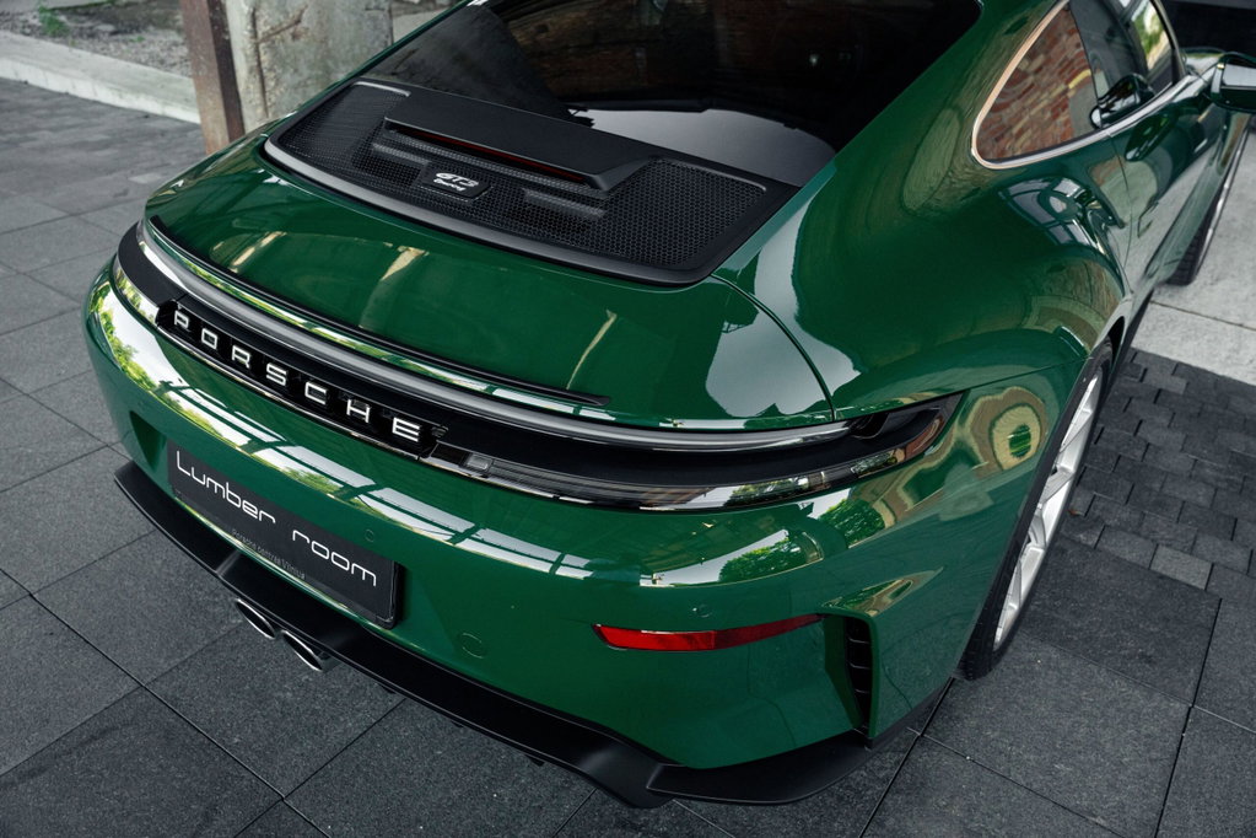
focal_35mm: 29
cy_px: 419
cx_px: 628
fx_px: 998
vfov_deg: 45.5
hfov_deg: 64.4
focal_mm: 28.6
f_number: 5
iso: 1600
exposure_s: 1/250
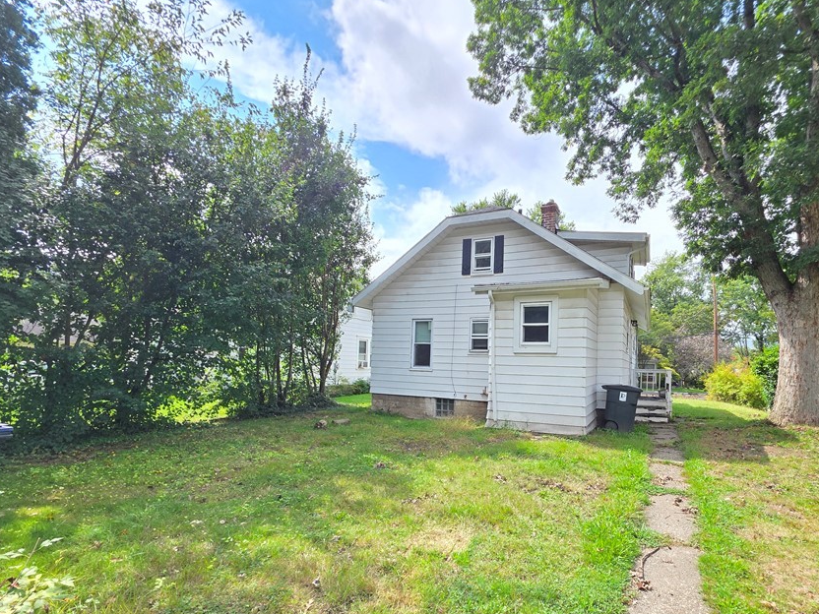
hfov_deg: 93.6
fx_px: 379
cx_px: 477
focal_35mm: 16
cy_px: 353
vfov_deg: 77.6
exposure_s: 1/670
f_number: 1.9
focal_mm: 2.2
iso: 40
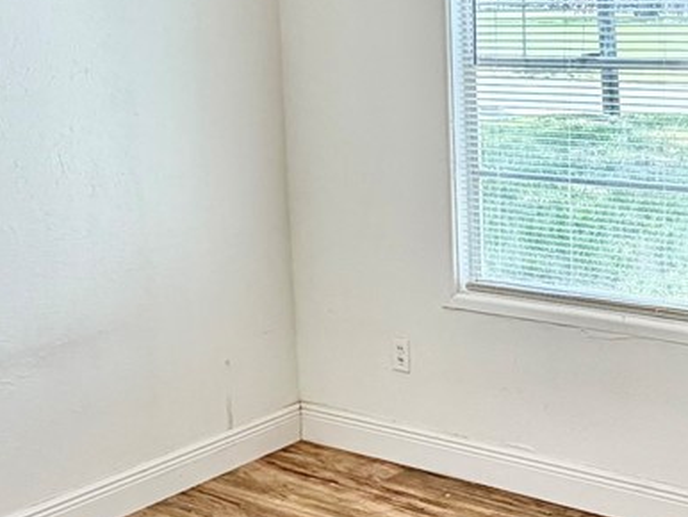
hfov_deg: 32.0
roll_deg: +0.0
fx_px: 1153
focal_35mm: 58
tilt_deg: -9.8
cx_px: 581
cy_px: 216
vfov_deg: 25.2
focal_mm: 2.22
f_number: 2.2
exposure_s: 1/120
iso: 100
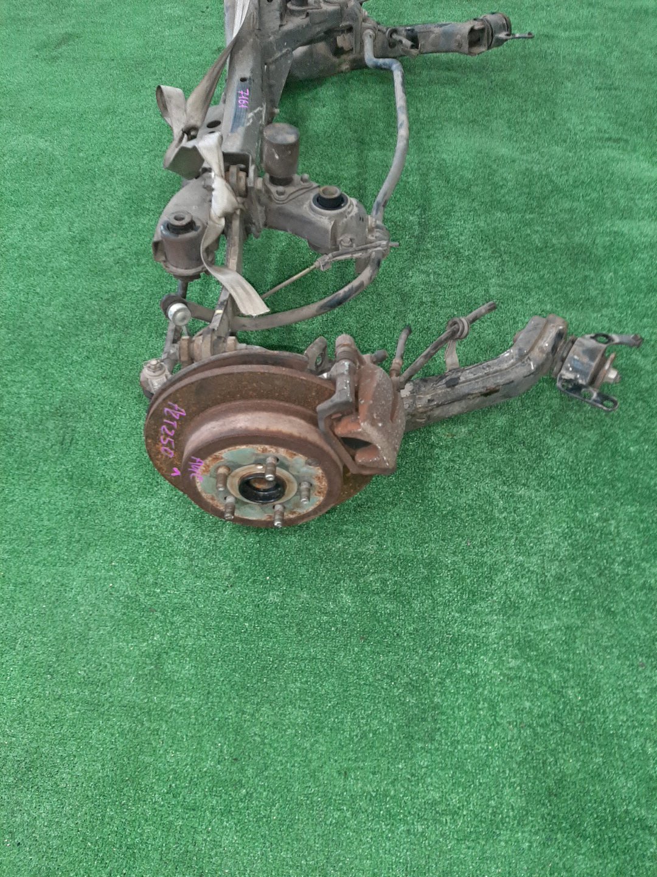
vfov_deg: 67.3
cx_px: 328
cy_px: 438
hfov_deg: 53.1
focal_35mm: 26
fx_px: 658
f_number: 1.7
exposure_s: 1/50
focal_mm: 3.93
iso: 245
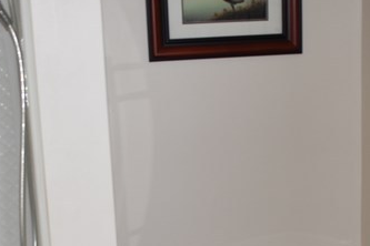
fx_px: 904
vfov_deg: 15.1
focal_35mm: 88
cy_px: 280
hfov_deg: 23.1
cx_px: 231
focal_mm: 18
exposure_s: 1/60
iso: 400
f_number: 4
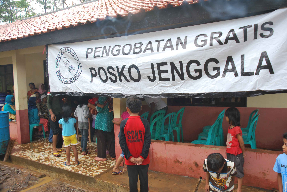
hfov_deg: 67.3
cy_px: 96
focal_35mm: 27
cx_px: 144
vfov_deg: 48.0
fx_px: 216
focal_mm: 18
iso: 200
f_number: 5.6
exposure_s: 1/125
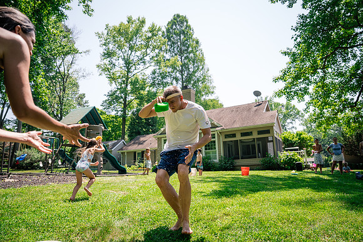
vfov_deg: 53.2
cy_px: 121
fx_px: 242
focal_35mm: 24
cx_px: 182
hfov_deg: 73.7
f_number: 2.8
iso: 250
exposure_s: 1/1600
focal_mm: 24
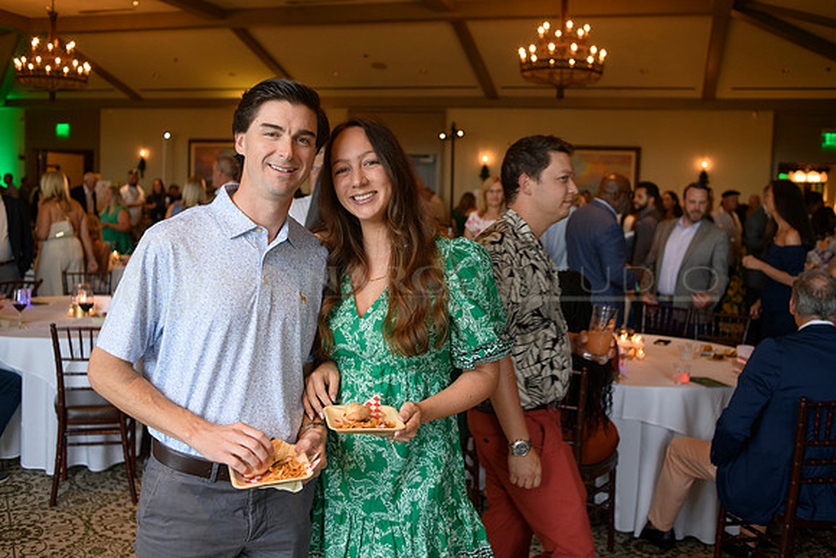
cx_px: 418
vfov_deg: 37.9
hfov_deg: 54.4
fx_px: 813
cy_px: 279
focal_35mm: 35
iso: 1000
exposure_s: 1/125
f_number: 3.5
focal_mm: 35
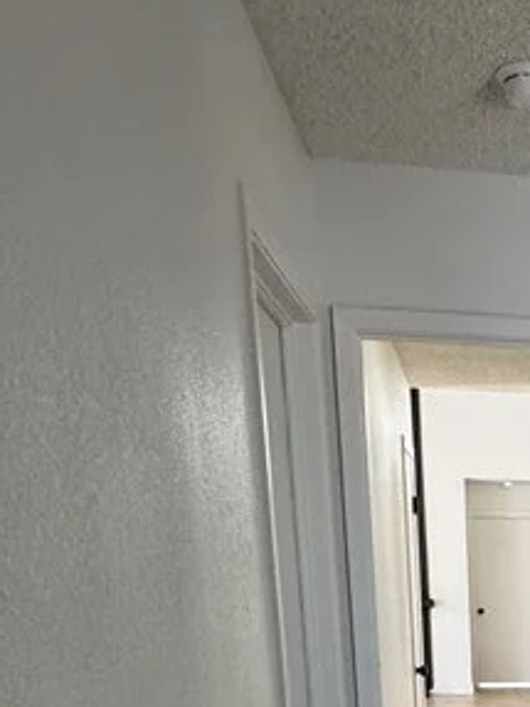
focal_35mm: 50
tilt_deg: -13.0
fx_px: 1021
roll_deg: -1.3
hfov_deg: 24.8
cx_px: 712
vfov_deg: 32.9
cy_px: 801
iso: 250
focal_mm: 2.22
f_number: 2.2
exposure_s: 1/120
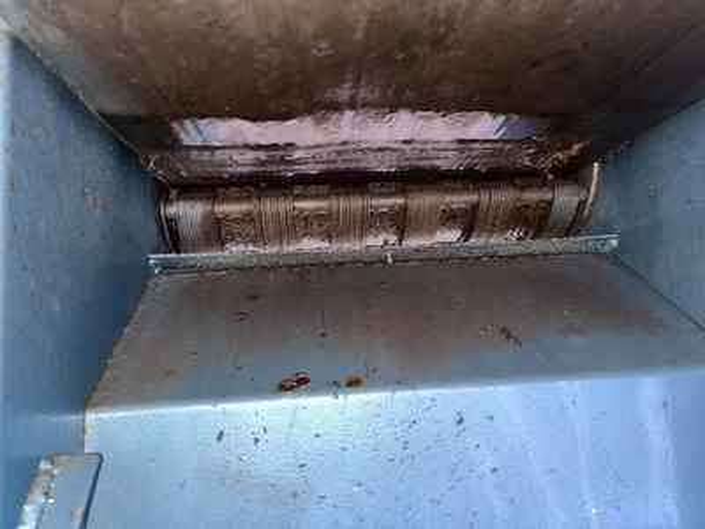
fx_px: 530
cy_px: 264
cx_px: 352
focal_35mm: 26
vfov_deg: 53.1
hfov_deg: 67.3
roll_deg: +4.3
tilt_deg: +2.7
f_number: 1.6
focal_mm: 5.1
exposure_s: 1/5
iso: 64
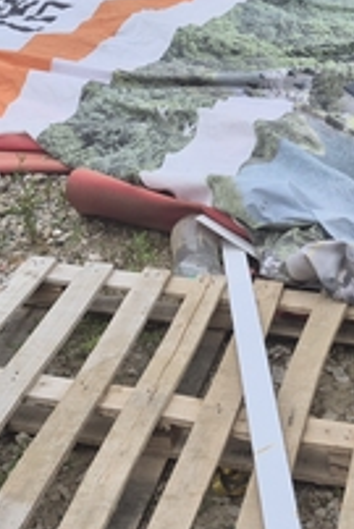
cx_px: 241
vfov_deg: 26.5
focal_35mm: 71
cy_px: -31
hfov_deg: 19.2
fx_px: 1045
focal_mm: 5.4
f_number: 1.8
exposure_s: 1/622
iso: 25
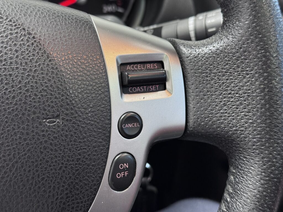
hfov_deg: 39.7
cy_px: 106
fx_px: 392
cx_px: 142
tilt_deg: -32.4
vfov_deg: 30.3
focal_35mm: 48
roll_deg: +0.8
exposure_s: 1/40
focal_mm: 6.76
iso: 320
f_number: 1.78
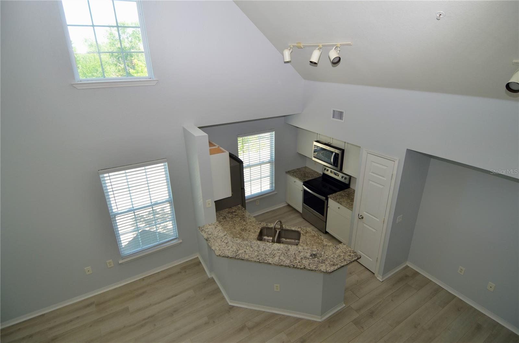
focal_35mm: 18
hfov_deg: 90.1
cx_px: 260
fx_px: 259
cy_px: 172
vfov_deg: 67.1
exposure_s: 1/100
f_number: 5
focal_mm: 12
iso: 200
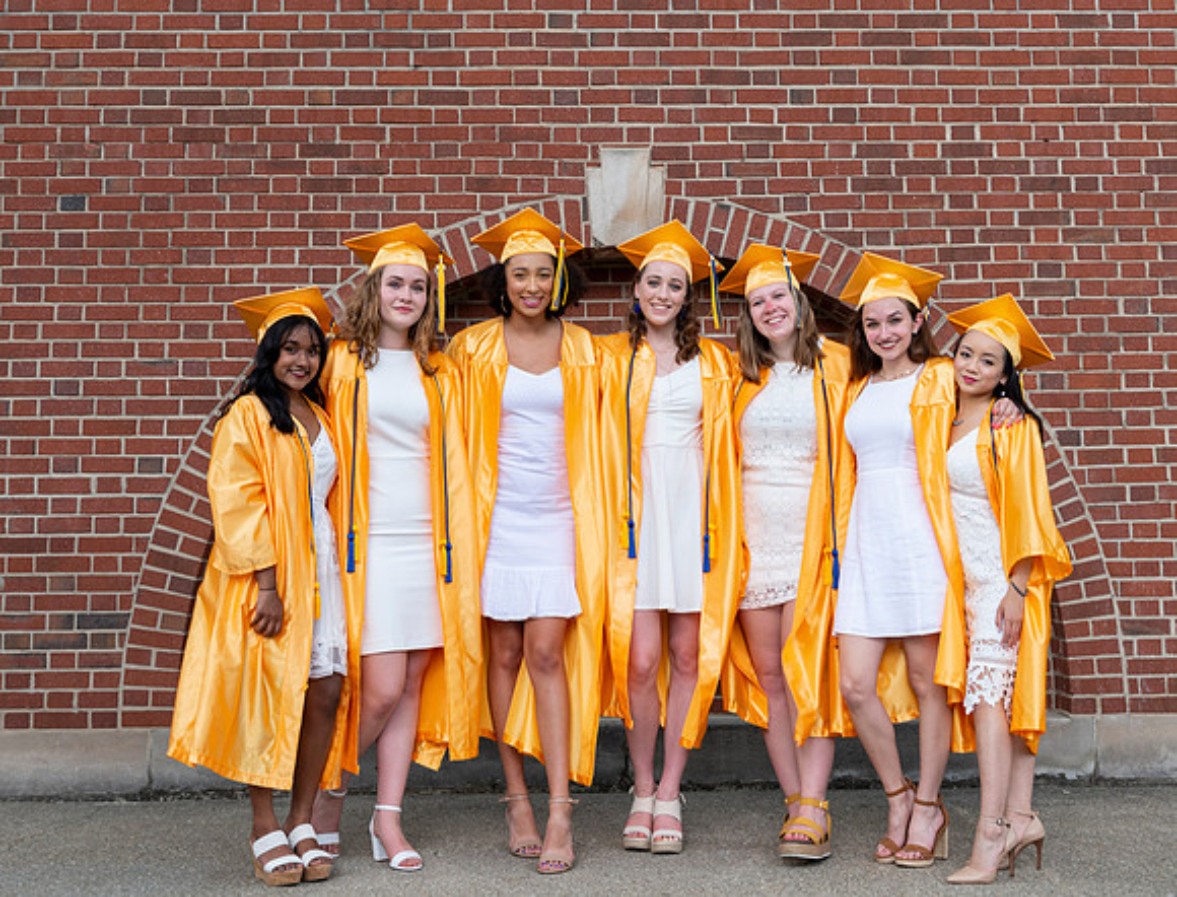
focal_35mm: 56
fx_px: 1913
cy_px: 293
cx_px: 678
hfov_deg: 34.1
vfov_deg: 26.2
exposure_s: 1/80
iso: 200
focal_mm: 38
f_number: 4.5
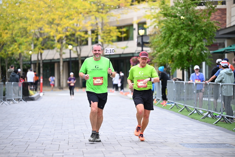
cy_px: 78
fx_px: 751
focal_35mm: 115
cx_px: 118
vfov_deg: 11.9
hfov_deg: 17.8
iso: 640
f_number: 2.8
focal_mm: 115
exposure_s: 1/2000
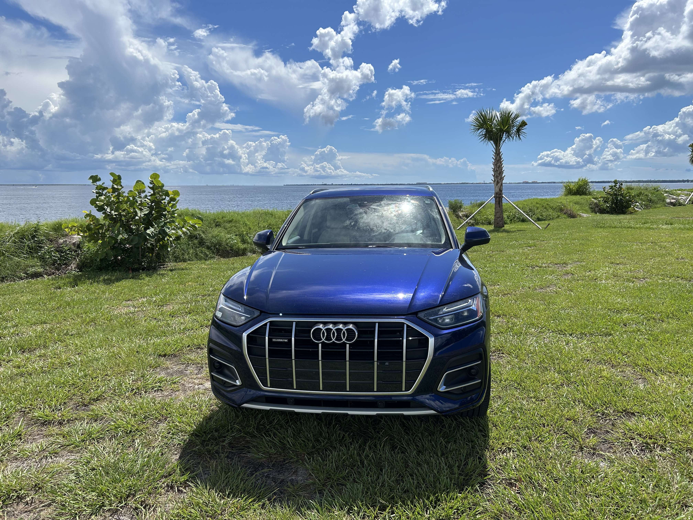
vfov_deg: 53.1
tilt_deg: -8.9
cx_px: 346
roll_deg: -0.1
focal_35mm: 26
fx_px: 521
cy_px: 260
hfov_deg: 67.3
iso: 50
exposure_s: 1/6993
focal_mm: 5.7
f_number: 1.5
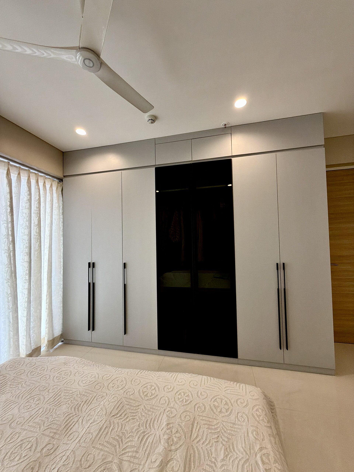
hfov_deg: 85.7
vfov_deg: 102.1
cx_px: 177
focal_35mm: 14
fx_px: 191
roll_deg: +1.3
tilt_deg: +1.9
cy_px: 236
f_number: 2.2
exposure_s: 1/121
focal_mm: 2.22
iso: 125
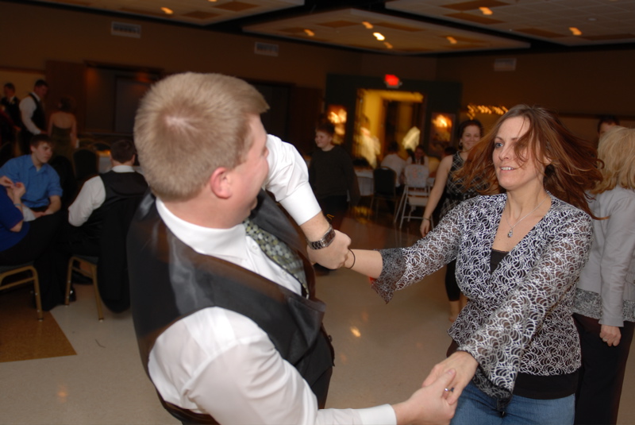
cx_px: 318
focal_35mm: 36
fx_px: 636
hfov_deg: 53.1
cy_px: 212
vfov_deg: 36.9
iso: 100
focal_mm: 24
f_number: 2.8
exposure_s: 1/10
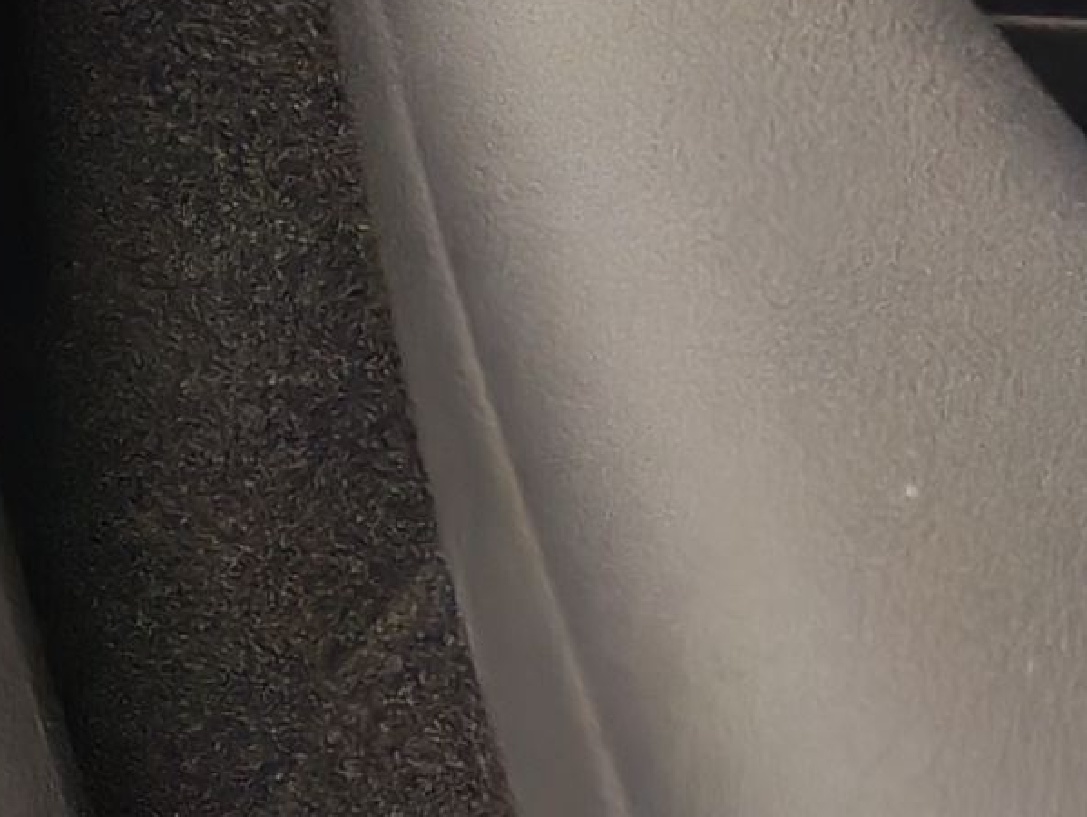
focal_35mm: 205
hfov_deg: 7.8
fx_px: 6441
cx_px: -2610
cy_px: -1420
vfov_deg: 6.7
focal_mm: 6.12
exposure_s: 1/100
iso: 678
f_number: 1.9
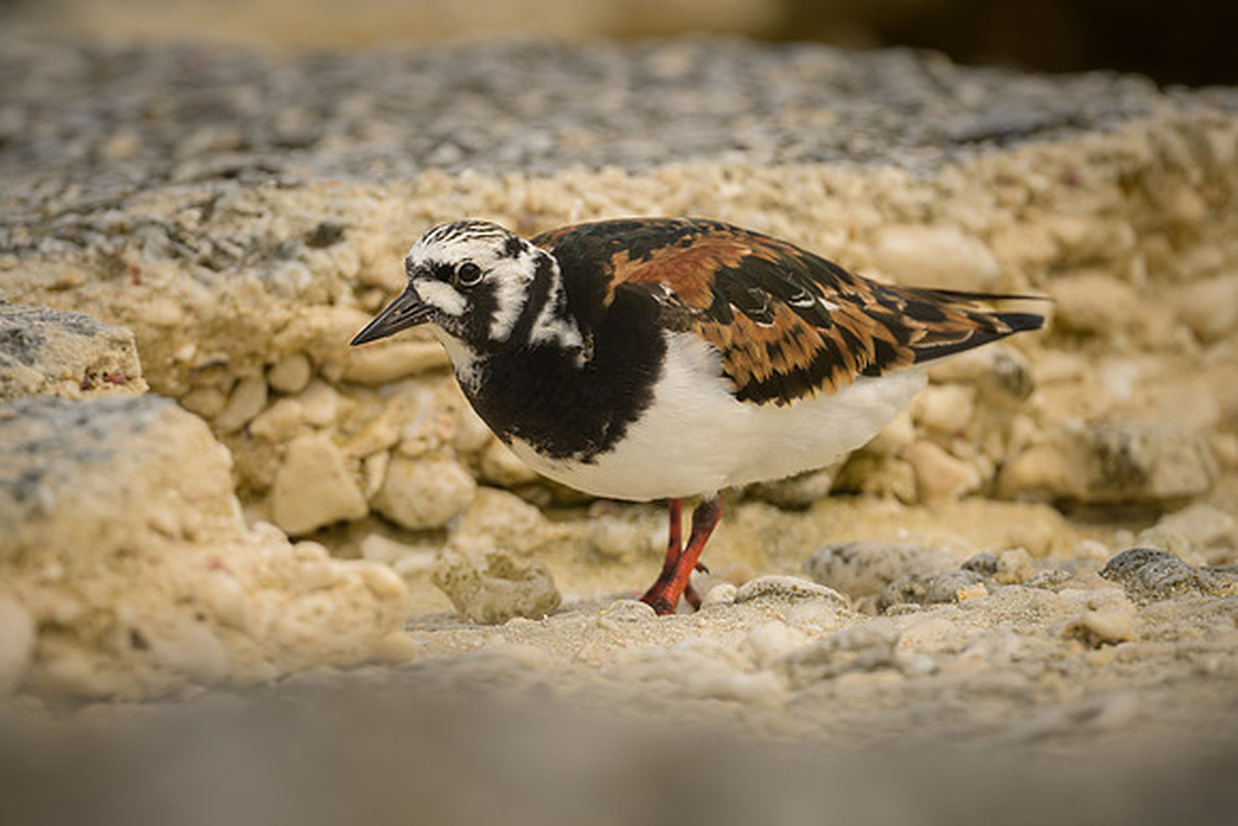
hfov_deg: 2.2
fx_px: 31642
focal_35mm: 920
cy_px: 482
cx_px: 507
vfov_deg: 1.5
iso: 125
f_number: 5.6
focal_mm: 500
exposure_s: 1/640
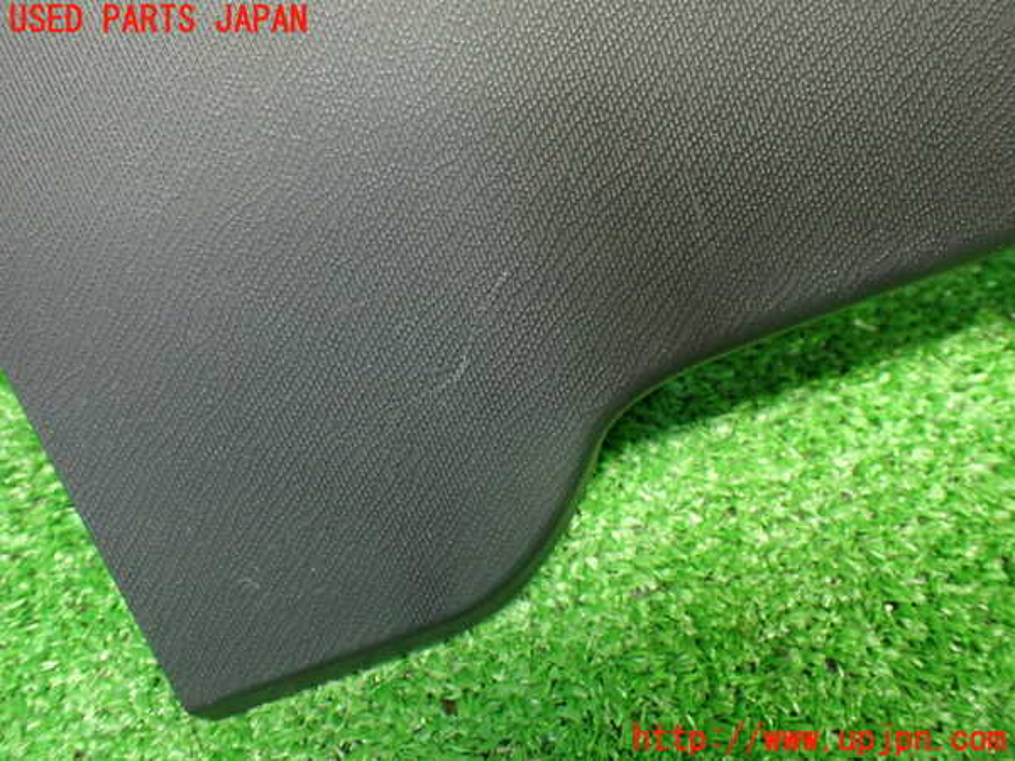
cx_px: 508
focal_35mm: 30
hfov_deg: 60.0
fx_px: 880
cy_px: 380
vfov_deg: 46.8
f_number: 2.3
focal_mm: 5.4
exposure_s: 1/40
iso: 800
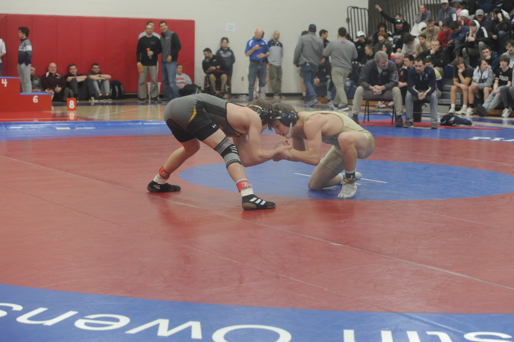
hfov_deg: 28.9
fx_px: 999
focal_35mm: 70
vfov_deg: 19.4
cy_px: 171
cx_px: 257
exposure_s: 1/100
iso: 3200
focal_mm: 70
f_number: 3.5
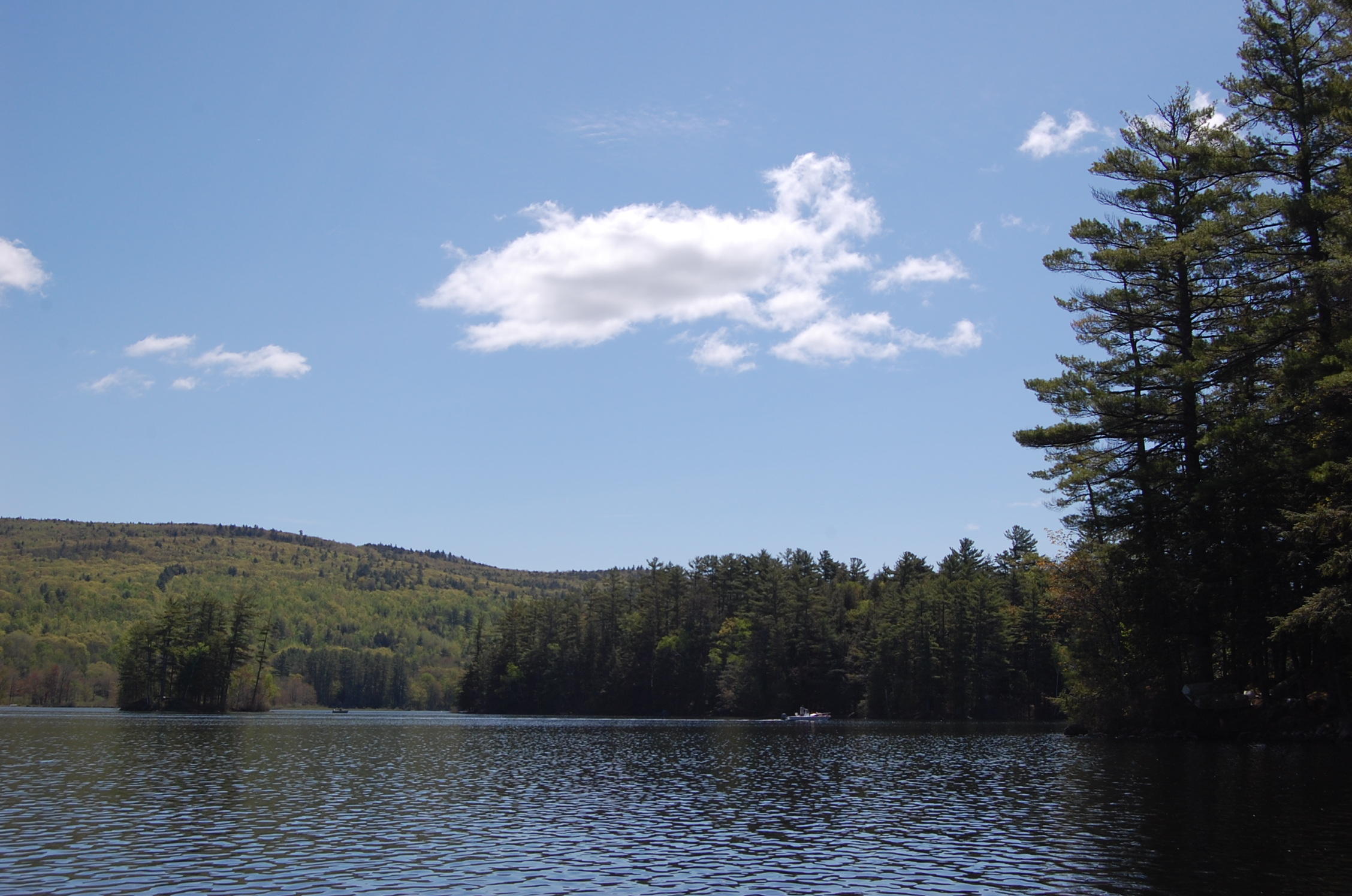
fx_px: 1687
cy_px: 448
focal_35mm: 45
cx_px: 676
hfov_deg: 43.7
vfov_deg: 29.8
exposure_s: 1/500
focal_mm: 30
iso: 200
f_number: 11
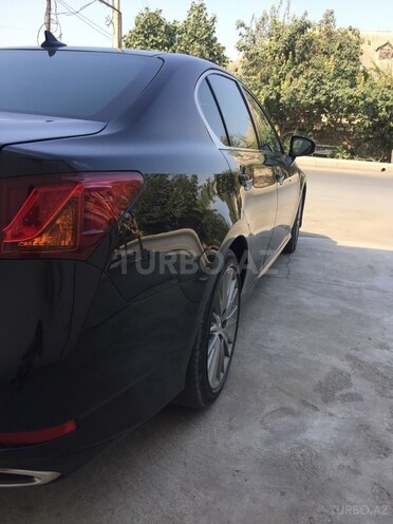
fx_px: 439
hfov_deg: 48.2
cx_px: 196
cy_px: 262
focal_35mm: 29
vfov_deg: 61.7
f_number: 2.2
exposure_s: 1/682
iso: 32
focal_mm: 4.15
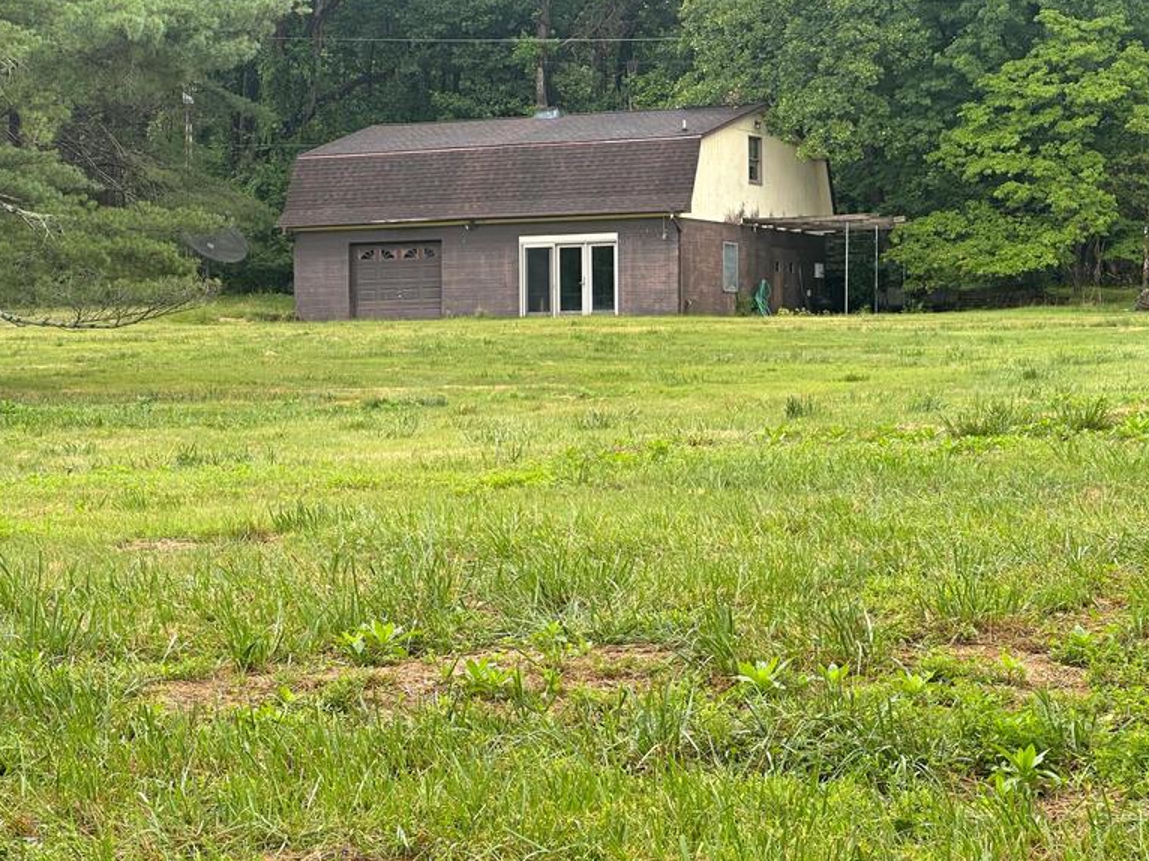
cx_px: 447
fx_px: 3418
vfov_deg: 14.4
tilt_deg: +0.2
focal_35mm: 103
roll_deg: -0.5
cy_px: 441
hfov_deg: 19.1
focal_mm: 9
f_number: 2.8
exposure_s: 1/124
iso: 32
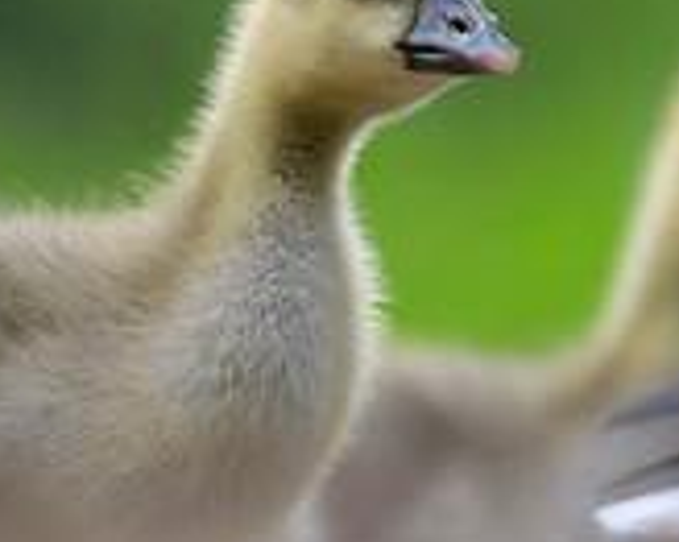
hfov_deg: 0.7
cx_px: -175
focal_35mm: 2767
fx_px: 55572
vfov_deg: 0.6
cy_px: 303
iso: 1000
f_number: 4
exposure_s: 1/1000
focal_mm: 400
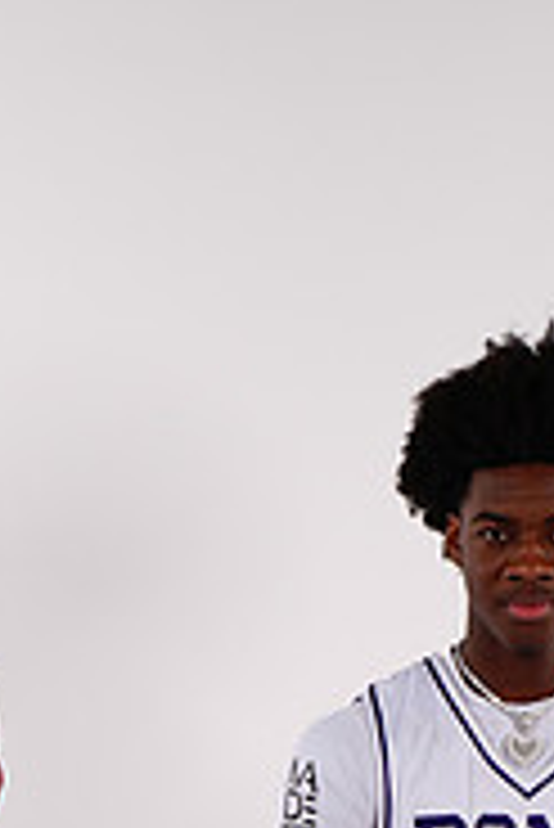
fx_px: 8363
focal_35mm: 363
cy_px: 1238
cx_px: 11
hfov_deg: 3.8
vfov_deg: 5.6
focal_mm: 115
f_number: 9
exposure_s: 1/500
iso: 200
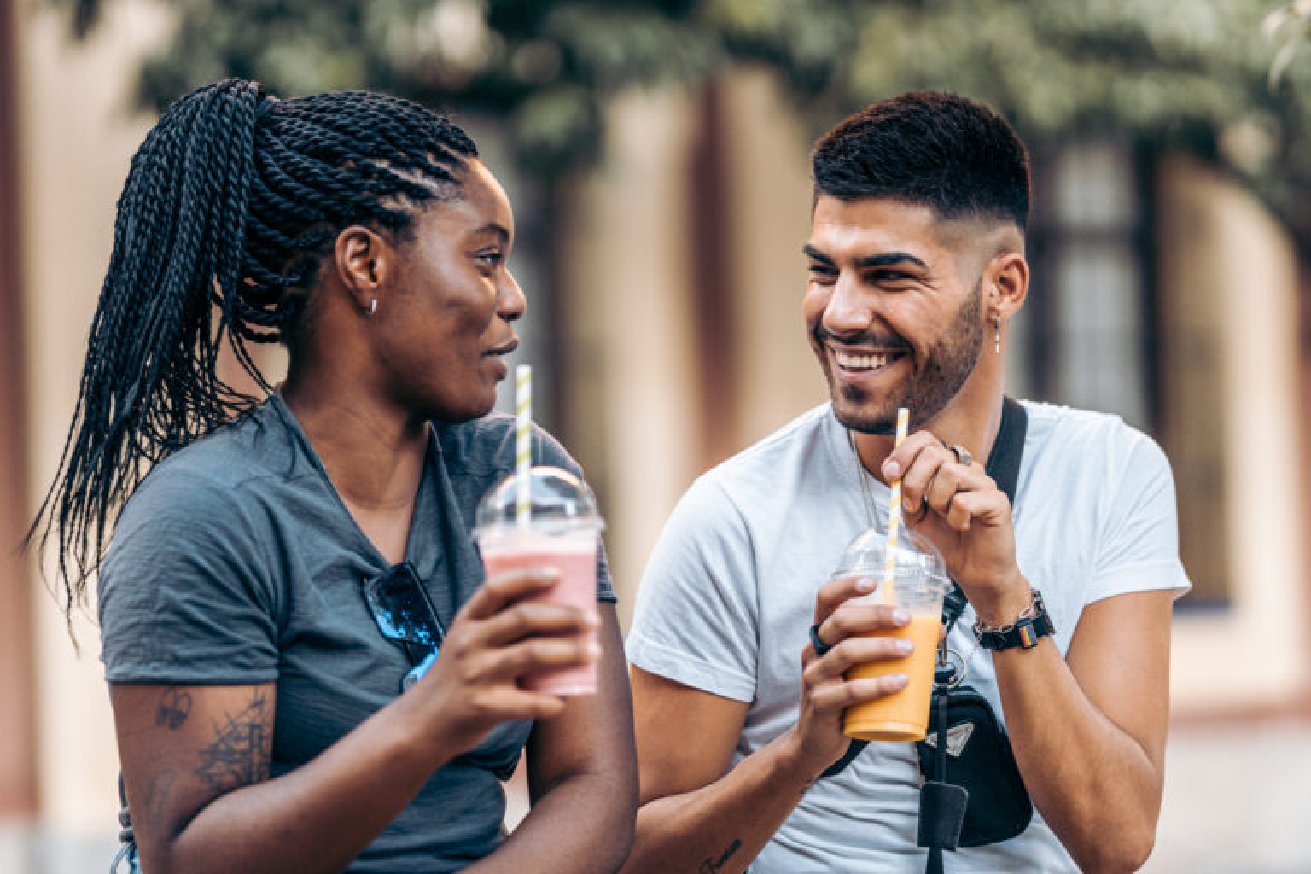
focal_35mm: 128
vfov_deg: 10.8
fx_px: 4643
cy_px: 437
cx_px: 656
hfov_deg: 16.1
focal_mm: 85
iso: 160
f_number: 1.4
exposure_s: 1/640
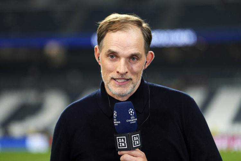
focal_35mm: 145
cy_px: 80
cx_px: 120
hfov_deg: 14.2
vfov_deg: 9.5
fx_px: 971
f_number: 2.8
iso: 800
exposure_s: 1/800
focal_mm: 145
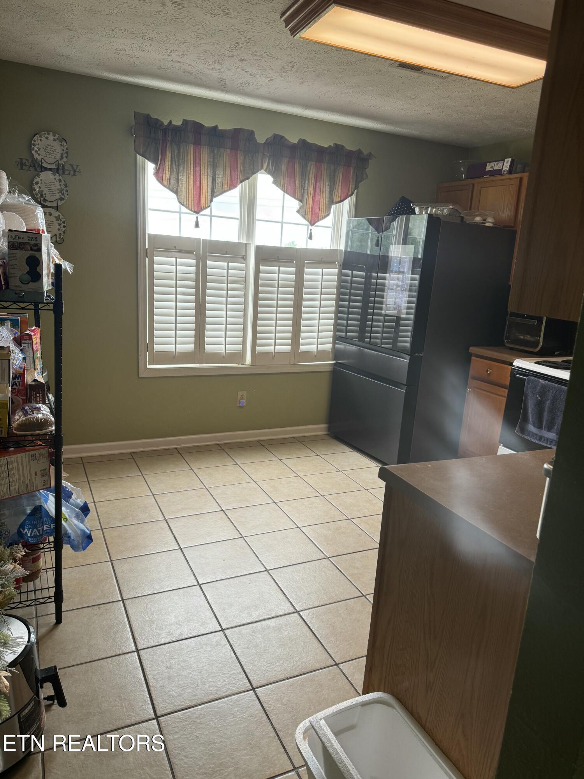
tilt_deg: -14.3
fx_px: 540
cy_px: 390
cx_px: 292
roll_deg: -3.5
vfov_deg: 71.6
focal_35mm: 24
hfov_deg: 56.8
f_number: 1.78
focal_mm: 6.76
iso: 125
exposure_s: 1/120
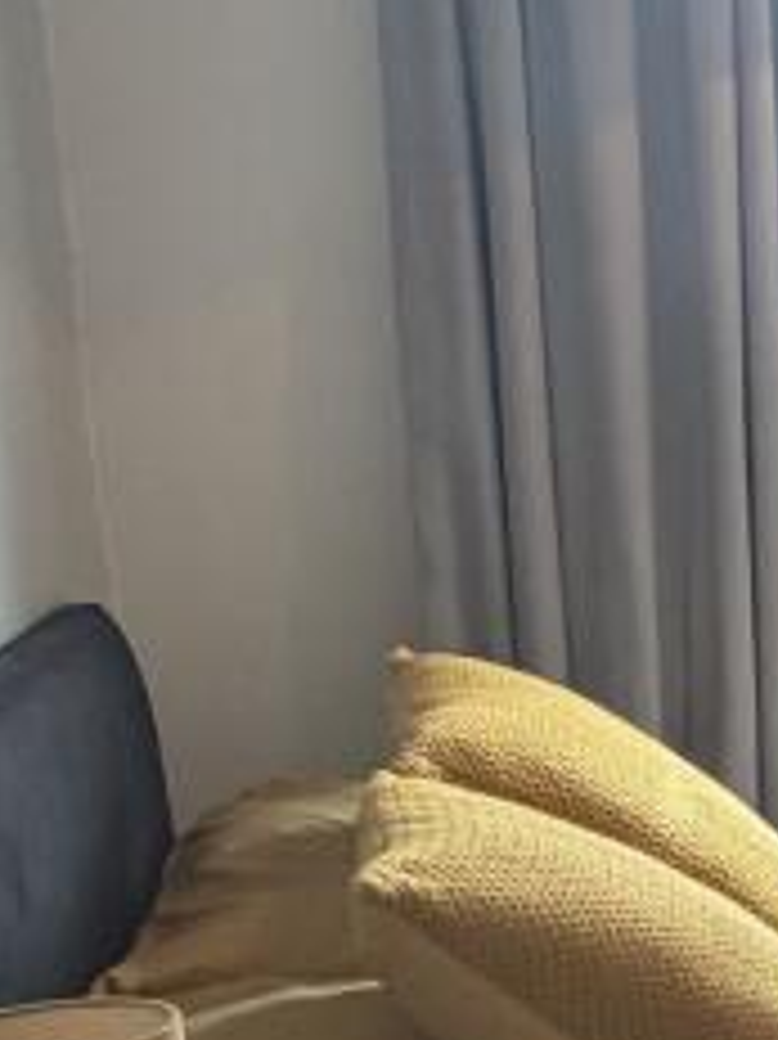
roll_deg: -1.9
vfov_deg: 31.0
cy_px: 675
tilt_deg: -9.7
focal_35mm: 62
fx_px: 1860
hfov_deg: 13.8
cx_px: 1997
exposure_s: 1/100
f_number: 2.2
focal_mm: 2.22
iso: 320
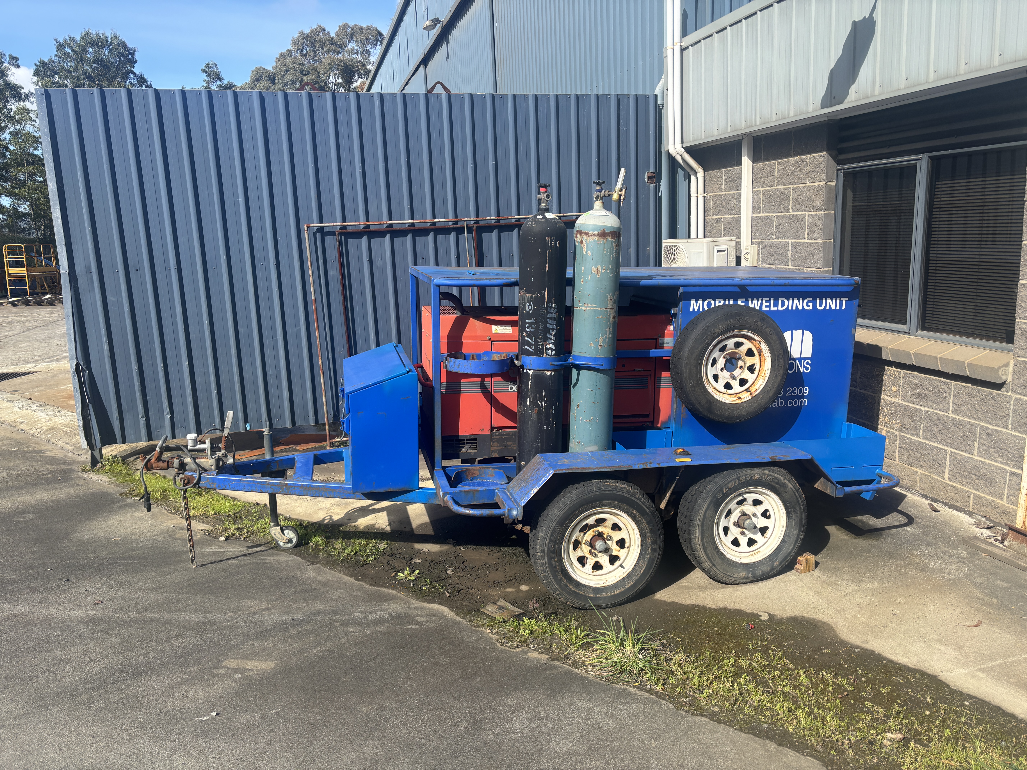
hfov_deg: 67.3
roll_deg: +3.3
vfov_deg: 53.1
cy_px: 385
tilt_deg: -10.2
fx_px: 771
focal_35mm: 26
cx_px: 514
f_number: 1.6
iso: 50
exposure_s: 1/1721
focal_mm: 5.96
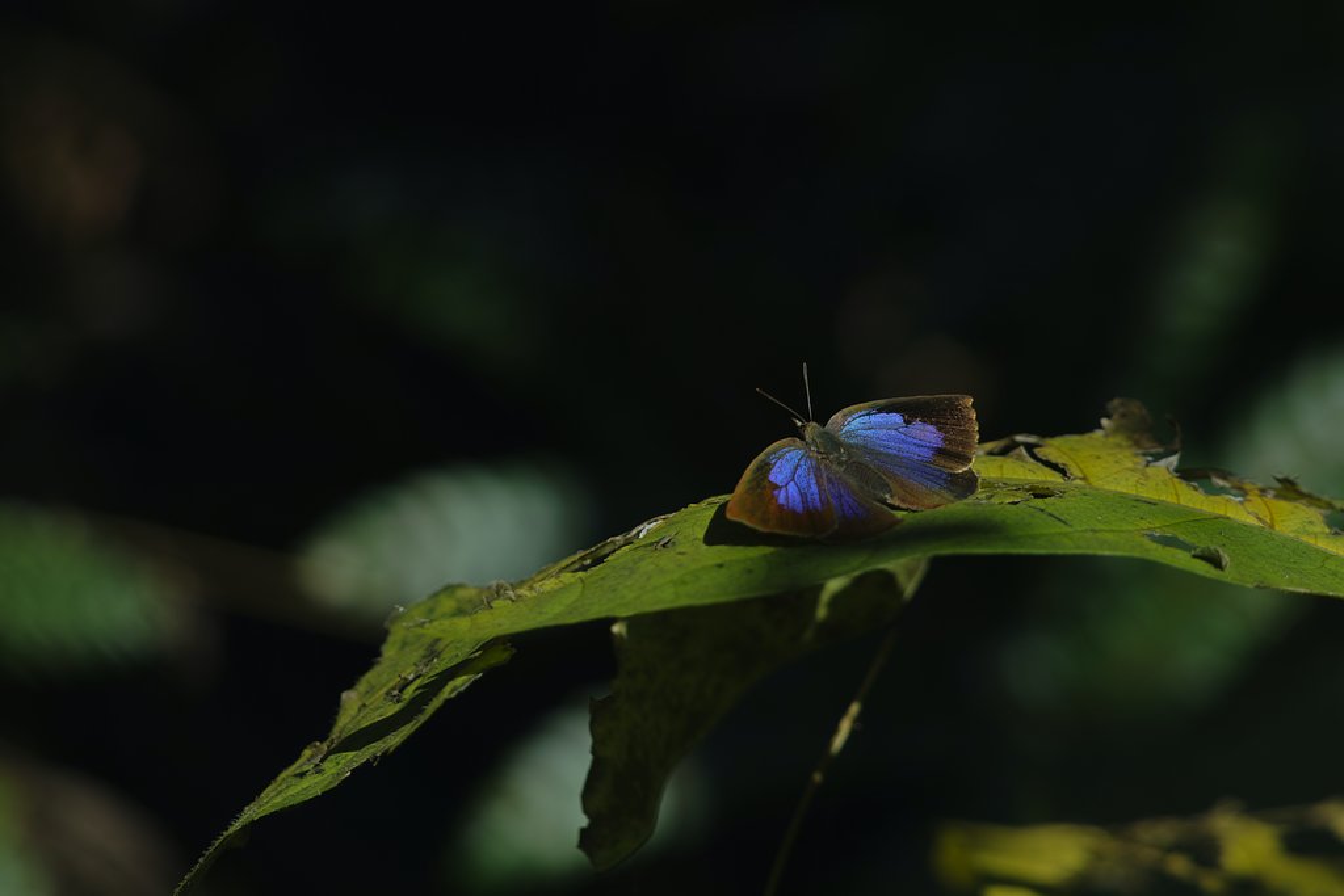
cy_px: 448
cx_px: 672
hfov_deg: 6.5
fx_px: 11761
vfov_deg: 4.4
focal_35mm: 315
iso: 200
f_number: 6.3
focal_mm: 210
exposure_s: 1/320
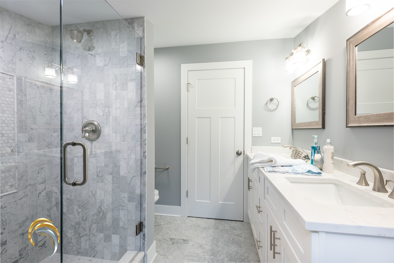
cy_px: 132
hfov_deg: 93.3
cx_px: 197
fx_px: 186
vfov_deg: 70.5
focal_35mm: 17
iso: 200
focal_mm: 17
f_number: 8
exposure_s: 1/10
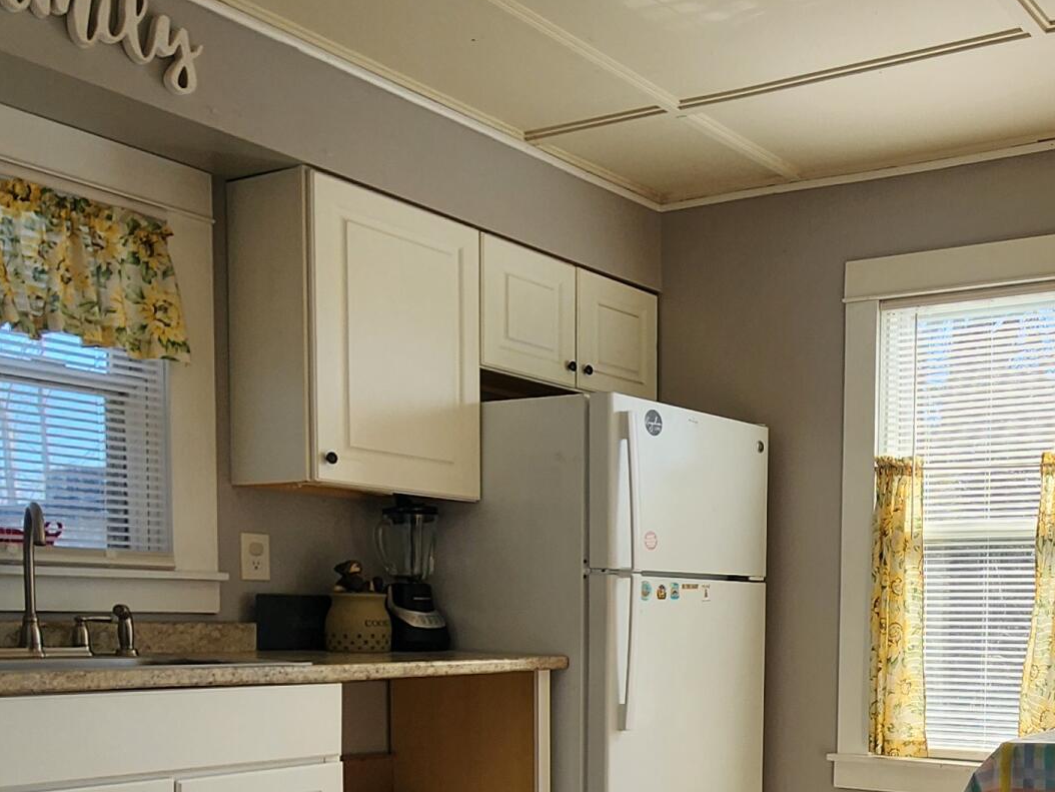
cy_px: 701
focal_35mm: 37
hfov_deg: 46.0
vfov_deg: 36.5
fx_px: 1128
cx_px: 923
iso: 50
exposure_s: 1/346
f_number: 2.2
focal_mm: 2.2
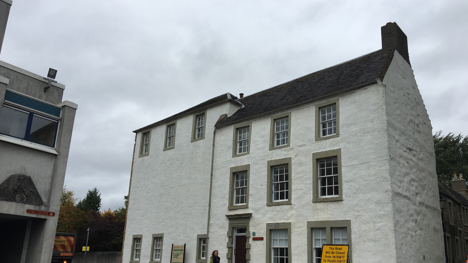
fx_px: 397
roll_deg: -2.7
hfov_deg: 61.0
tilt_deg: +14.6
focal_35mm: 32
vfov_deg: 36.5
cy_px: 162
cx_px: 236
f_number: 2.2
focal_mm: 4.15
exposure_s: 1/761
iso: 25
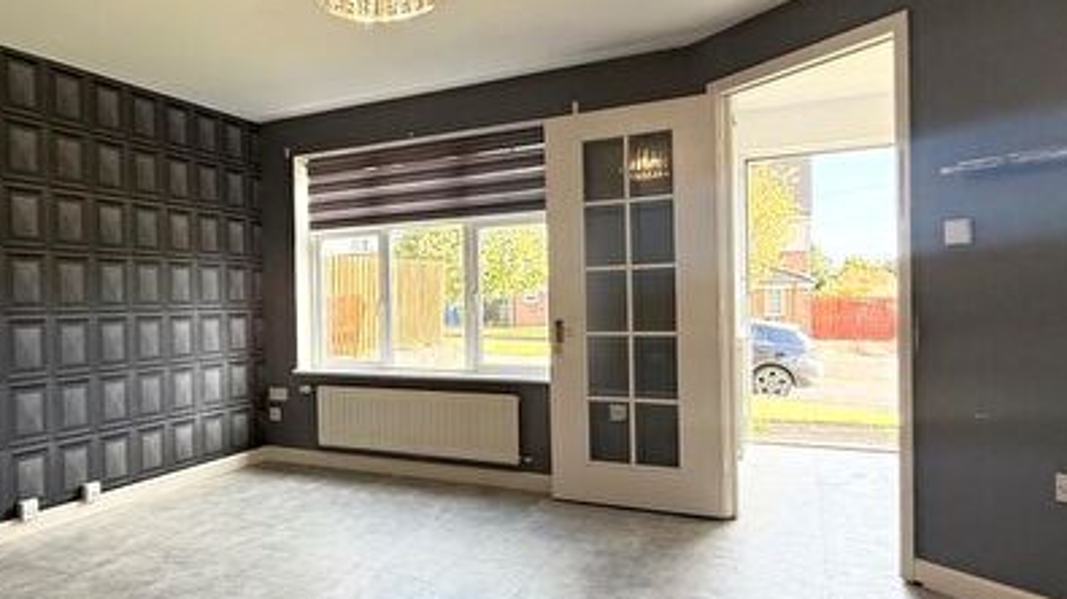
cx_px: 343
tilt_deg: -0.8
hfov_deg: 67.7
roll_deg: +1.7
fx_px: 764
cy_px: 312
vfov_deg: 42.9
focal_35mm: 27
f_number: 2.2
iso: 100
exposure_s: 1/99
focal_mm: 2.22
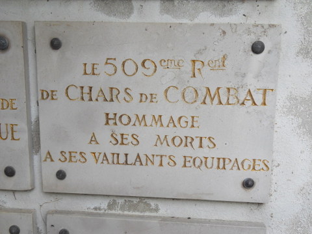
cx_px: 156
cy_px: 117
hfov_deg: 44.8
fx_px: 379
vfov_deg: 34.3
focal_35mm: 42
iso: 80
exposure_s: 1/125
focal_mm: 7.6
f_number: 4.2
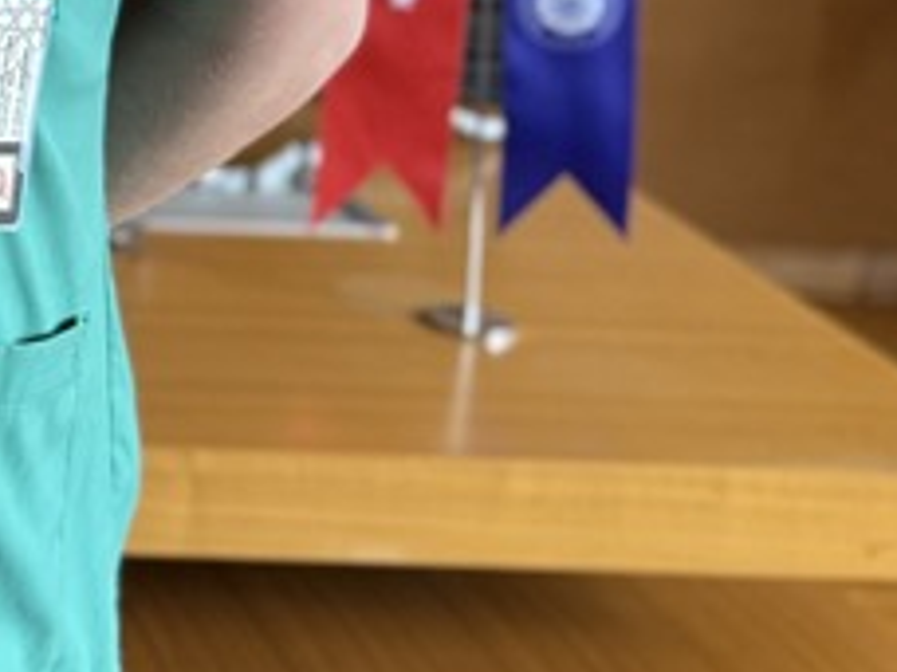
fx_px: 2617
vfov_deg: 13.9
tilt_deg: -8.6
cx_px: -885
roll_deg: -0.4
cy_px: -267
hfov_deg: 15.6
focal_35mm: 101
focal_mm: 6.76
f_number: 1.78
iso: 200
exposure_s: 1/100
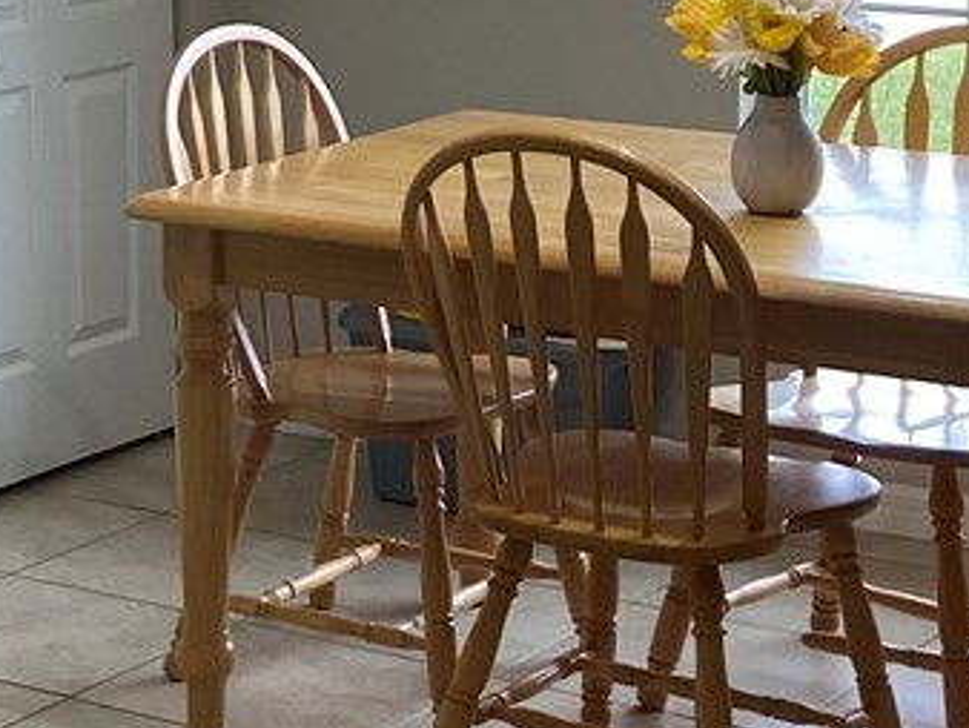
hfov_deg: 15.6
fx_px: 3446
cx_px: -112
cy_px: 138
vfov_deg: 12.0
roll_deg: +2.6
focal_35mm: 123
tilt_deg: -8.9
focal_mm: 4.25
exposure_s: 1/120
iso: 80
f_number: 1.8
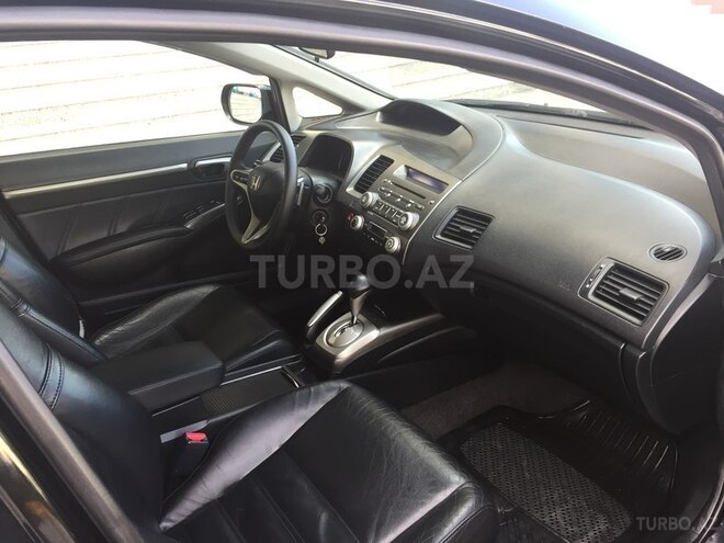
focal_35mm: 29
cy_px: 272
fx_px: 607
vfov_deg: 48.2
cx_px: 362
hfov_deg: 61.7
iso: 32
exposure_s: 1/33
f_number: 2.2
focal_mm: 4.15
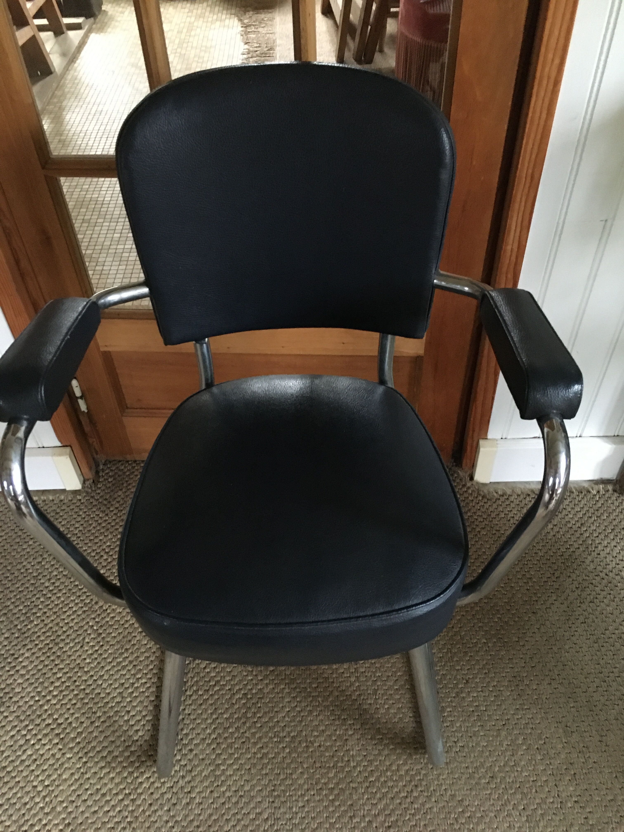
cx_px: 312
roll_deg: +2.0
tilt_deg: -43.7
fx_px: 697
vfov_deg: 61.7
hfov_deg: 48.2
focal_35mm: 29
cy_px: 416
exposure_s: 1/17
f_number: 2.2
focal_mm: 4.15
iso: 320
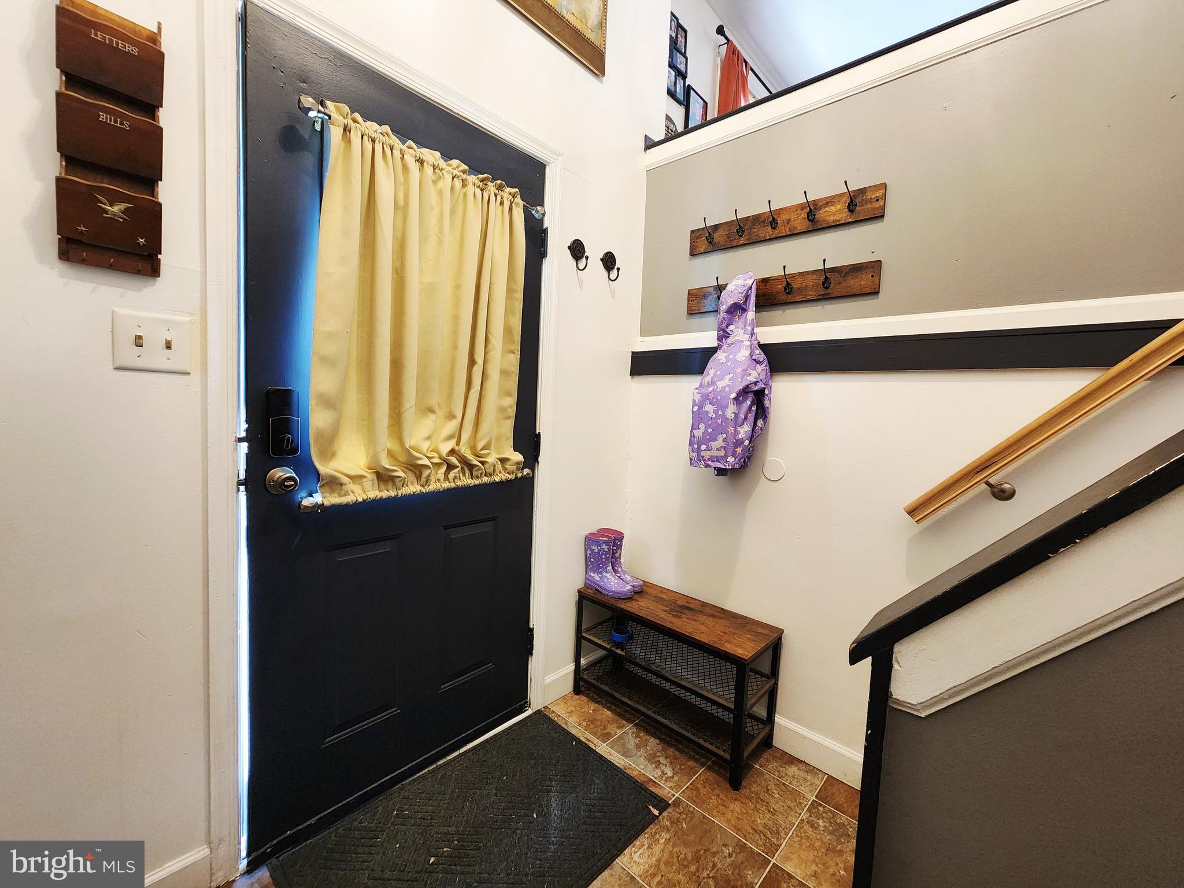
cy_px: 444
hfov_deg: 106.2
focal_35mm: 13
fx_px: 445
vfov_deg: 89.9
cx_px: 592
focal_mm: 2.2
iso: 400
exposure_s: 1/60.2
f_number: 2.2
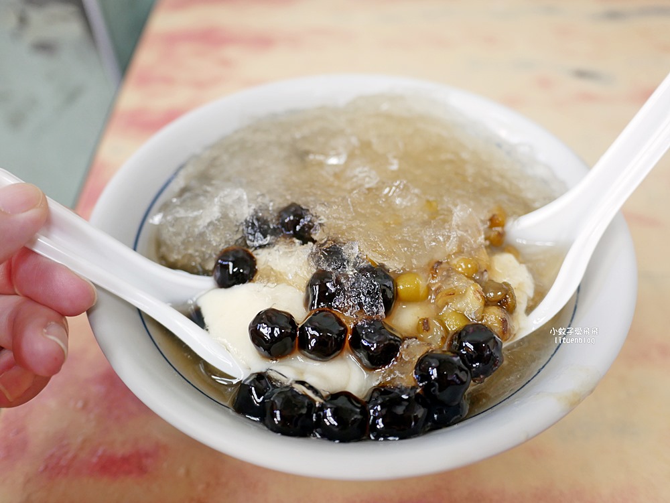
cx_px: 335
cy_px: 252
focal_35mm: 28
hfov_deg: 63.4
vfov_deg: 49.8
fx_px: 542
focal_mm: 14
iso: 250
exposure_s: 1/60
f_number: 2.5
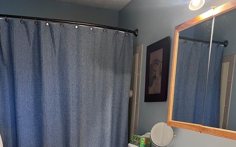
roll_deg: -0.7
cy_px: 148
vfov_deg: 30.4
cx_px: 113
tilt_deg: -10.7
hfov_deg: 50.4
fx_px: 251
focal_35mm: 39
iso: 160
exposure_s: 1/60
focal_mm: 5.7
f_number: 1.5
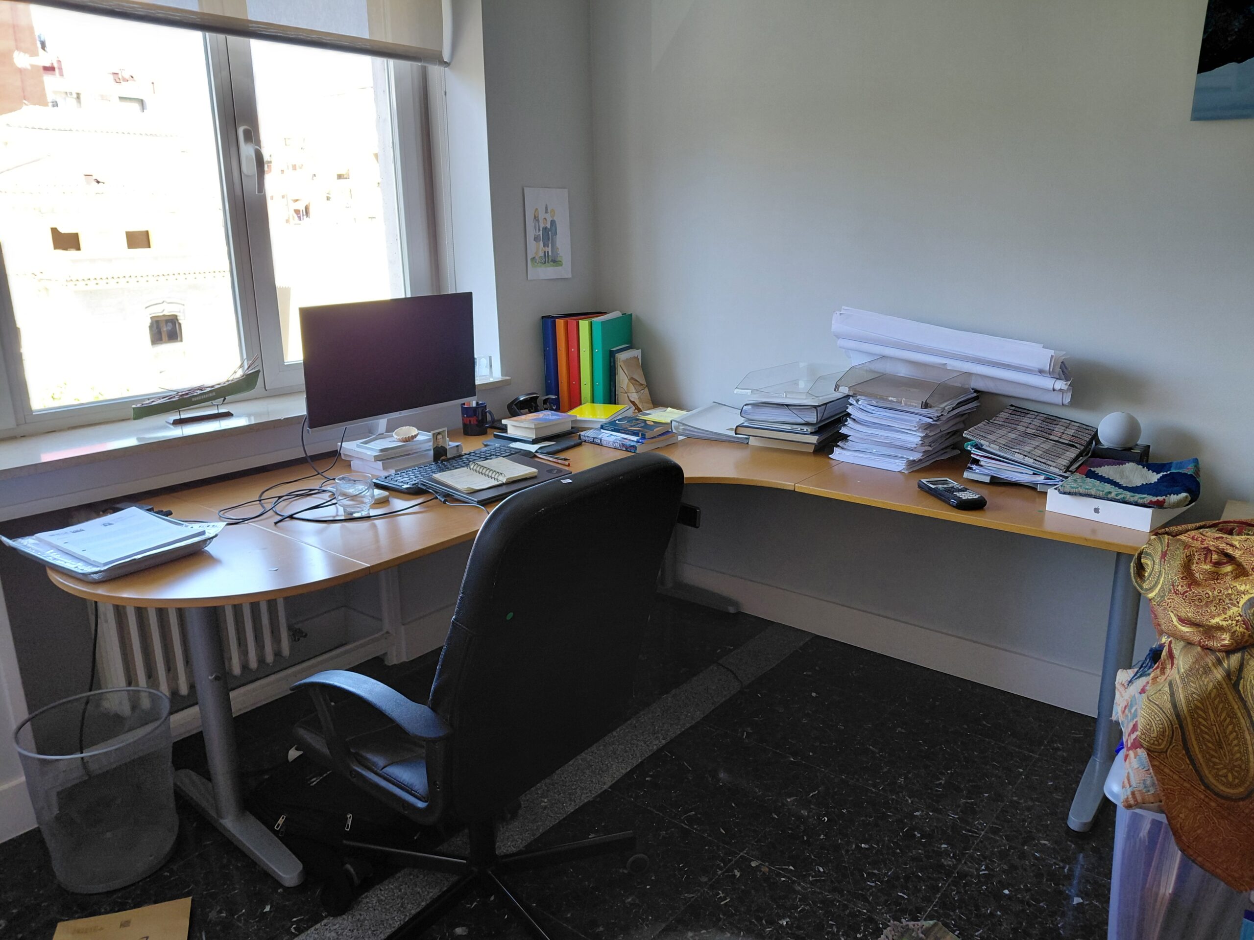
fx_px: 906
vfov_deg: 54.9
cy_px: 470
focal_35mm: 25
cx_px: 627
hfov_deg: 69.4
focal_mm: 4.69
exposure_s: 1/120
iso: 160
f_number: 1.8
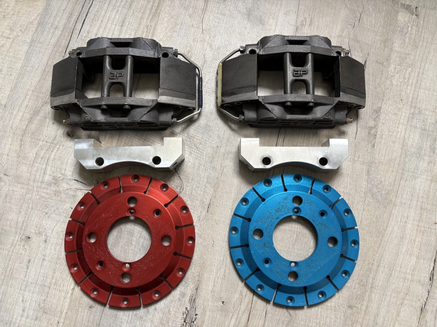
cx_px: 218
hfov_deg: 67.3
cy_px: 164
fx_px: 328
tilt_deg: -79.2
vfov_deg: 53.1
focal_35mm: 26
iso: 160
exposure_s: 1/60
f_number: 1.6
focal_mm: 5.96
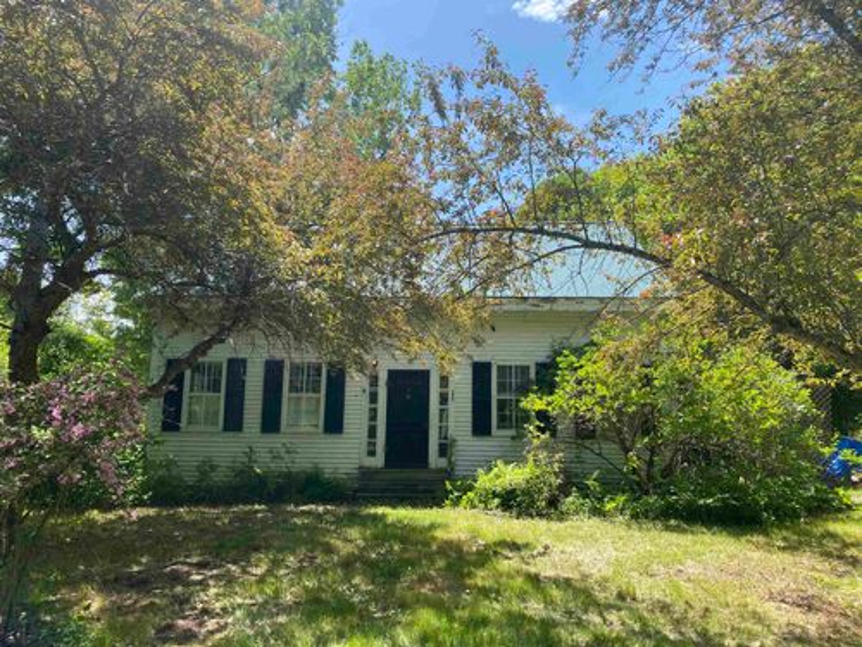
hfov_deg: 67.3
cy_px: 324
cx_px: 431
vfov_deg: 53.1
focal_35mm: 26
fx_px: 647
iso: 32
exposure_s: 1/998
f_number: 1.8
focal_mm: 4.25
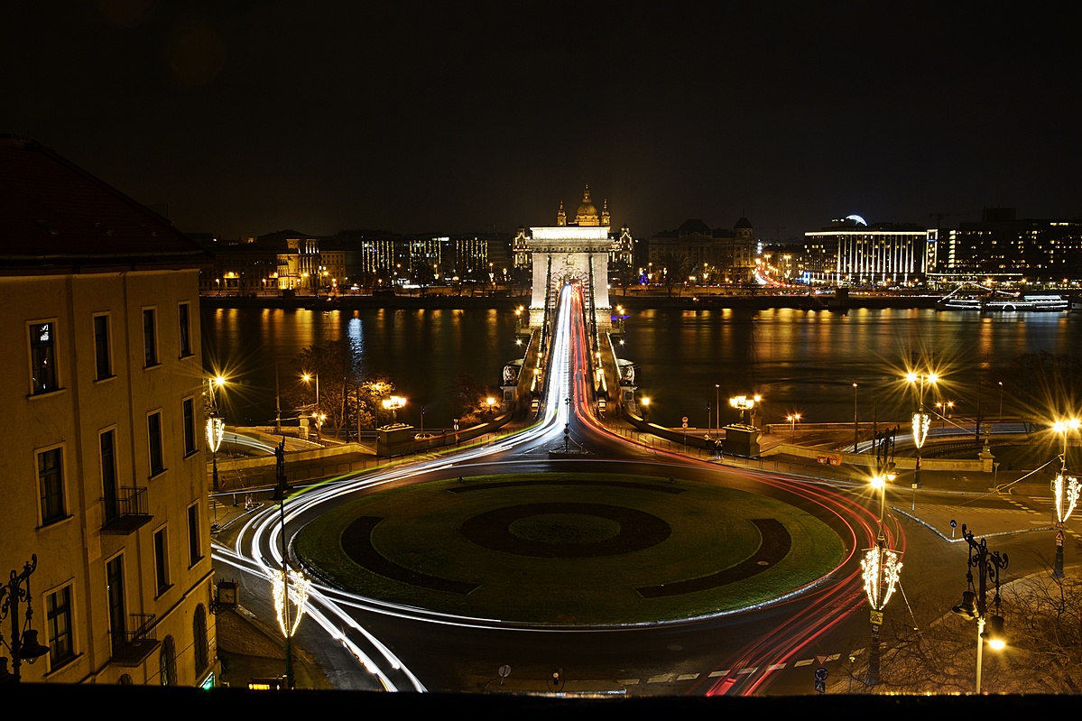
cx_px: 541
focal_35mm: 32
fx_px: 947
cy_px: 360
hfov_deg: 59.5
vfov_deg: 41.7
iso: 100
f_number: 18
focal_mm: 21
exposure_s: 15
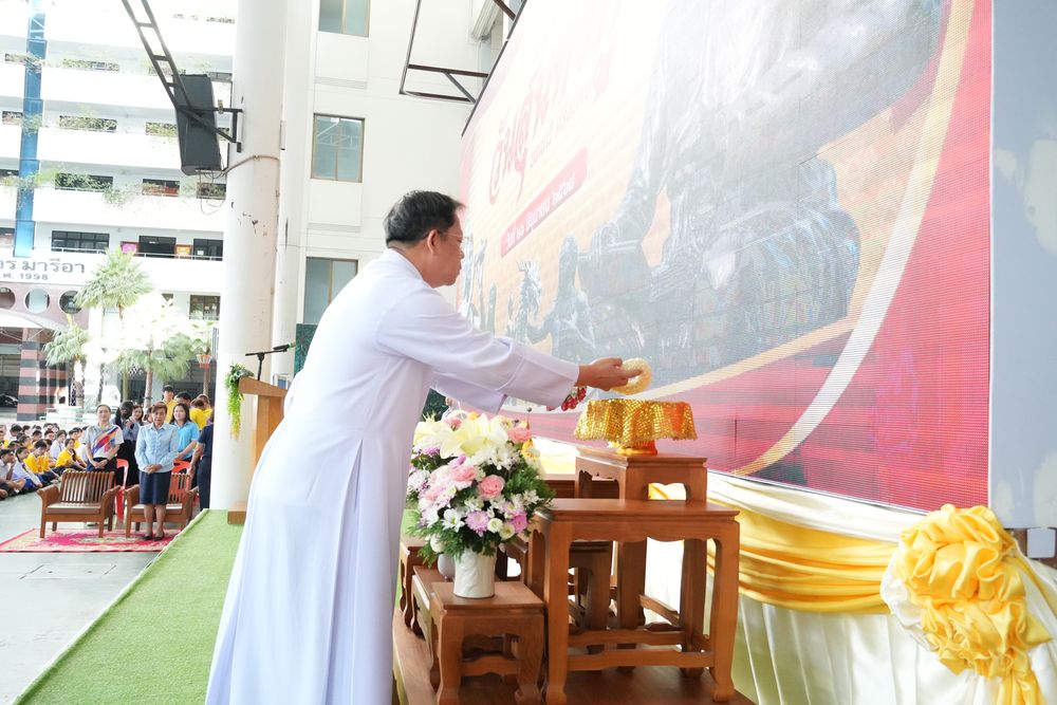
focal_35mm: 28
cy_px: 352
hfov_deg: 64.5
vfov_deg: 45.7
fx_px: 837
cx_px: 528
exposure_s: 1/400
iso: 4000
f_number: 4
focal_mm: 19
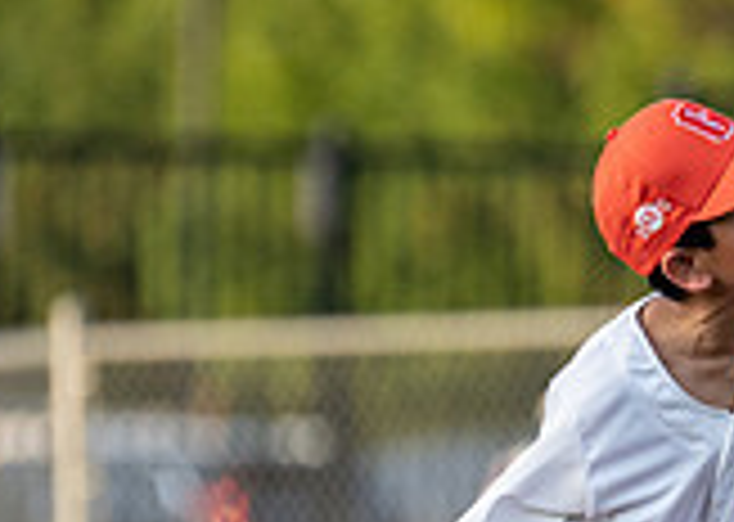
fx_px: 18030
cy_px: 556
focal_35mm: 866
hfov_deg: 2.3
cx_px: 727
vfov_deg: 1.7
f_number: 2.8
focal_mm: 200
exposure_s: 1/4000
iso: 500
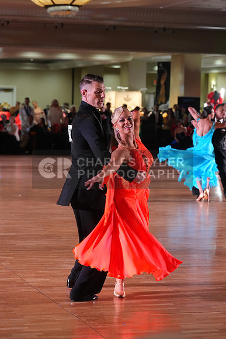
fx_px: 1035
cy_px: 170
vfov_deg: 18.6
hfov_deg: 12.5
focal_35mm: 110
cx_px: 113
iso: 4000
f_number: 5
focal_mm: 110
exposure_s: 1/200
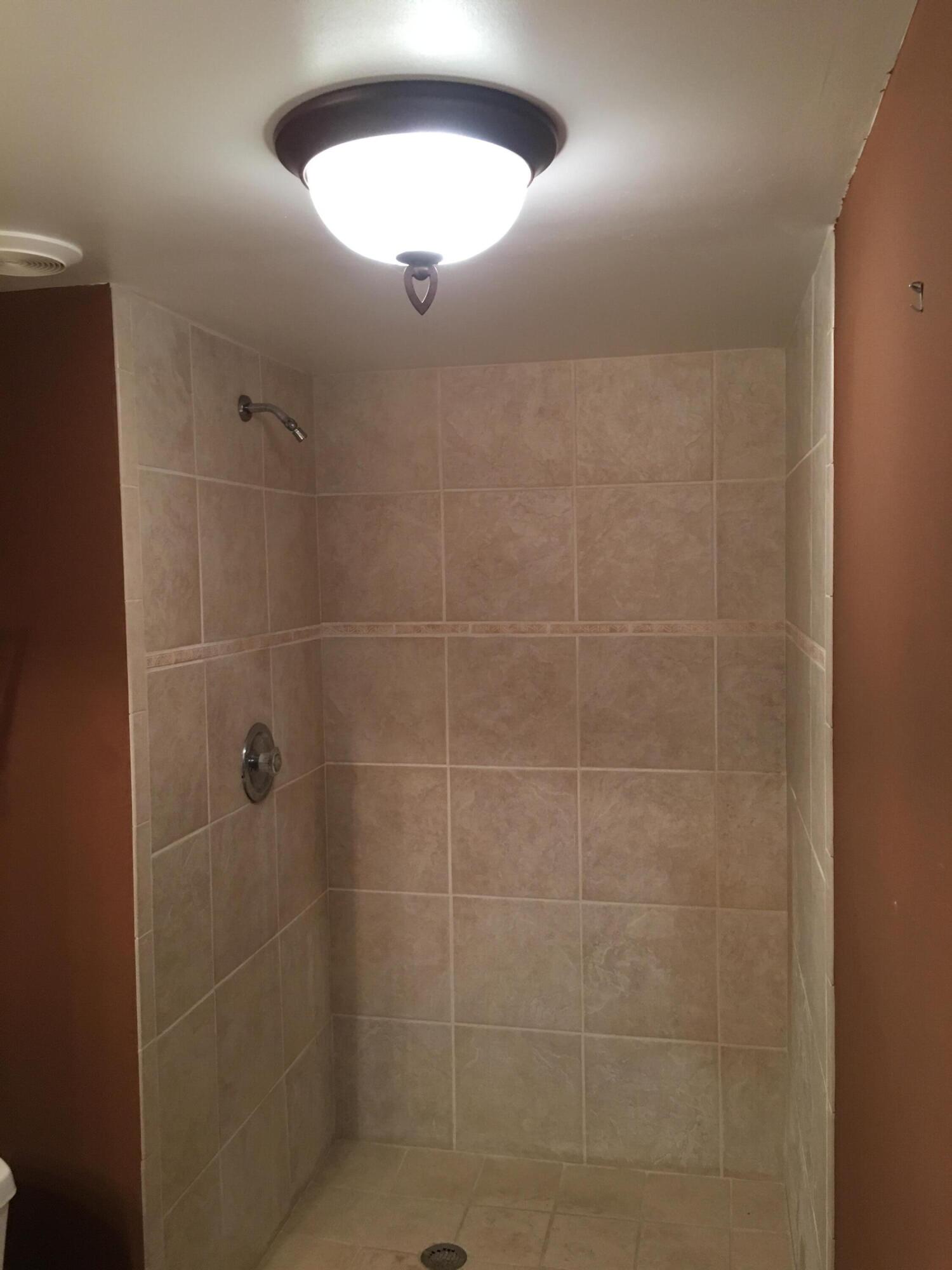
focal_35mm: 29
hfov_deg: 48.2
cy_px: 635
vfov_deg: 61.7
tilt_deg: -1.4
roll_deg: +0.9
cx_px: 476
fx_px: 1063
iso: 64
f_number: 2.2
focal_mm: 4.15
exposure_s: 1/15
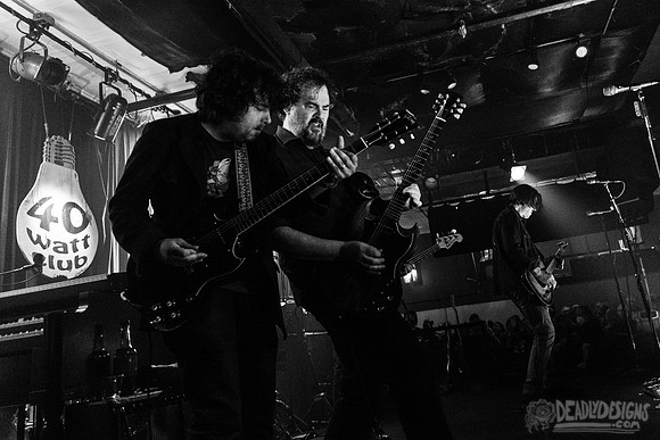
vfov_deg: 44.8
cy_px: 208
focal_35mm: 29
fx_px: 534
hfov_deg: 63.1
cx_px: 380
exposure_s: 1/100
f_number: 3.2
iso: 3200
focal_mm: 24
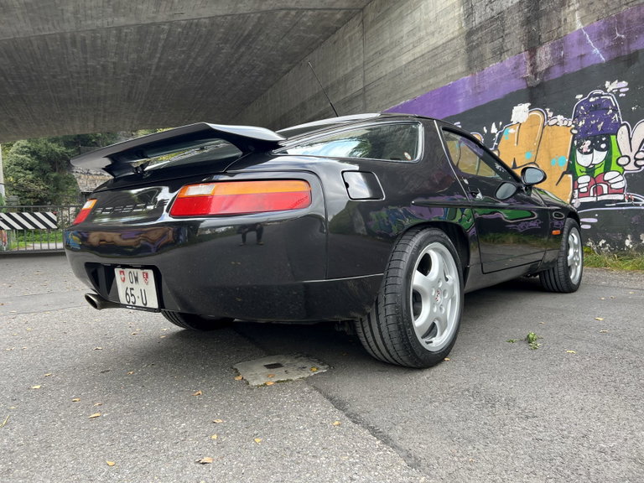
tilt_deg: -1.6
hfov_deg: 67.3
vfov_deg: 53.1
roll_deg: +1.6
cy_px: 242
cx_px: 322
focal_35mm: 26
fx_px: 484
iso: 50
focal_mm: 5.7
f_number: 1.5
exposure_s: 1/320
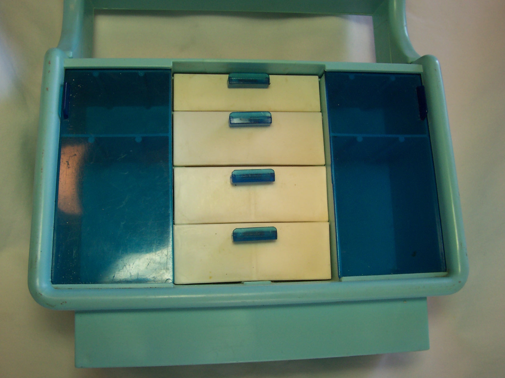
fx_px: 540
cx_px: 252
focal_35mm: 37
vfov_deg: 38.7
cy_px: 189
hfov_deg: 50.1
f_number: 2.8
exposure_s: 1/90
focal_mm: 5.6
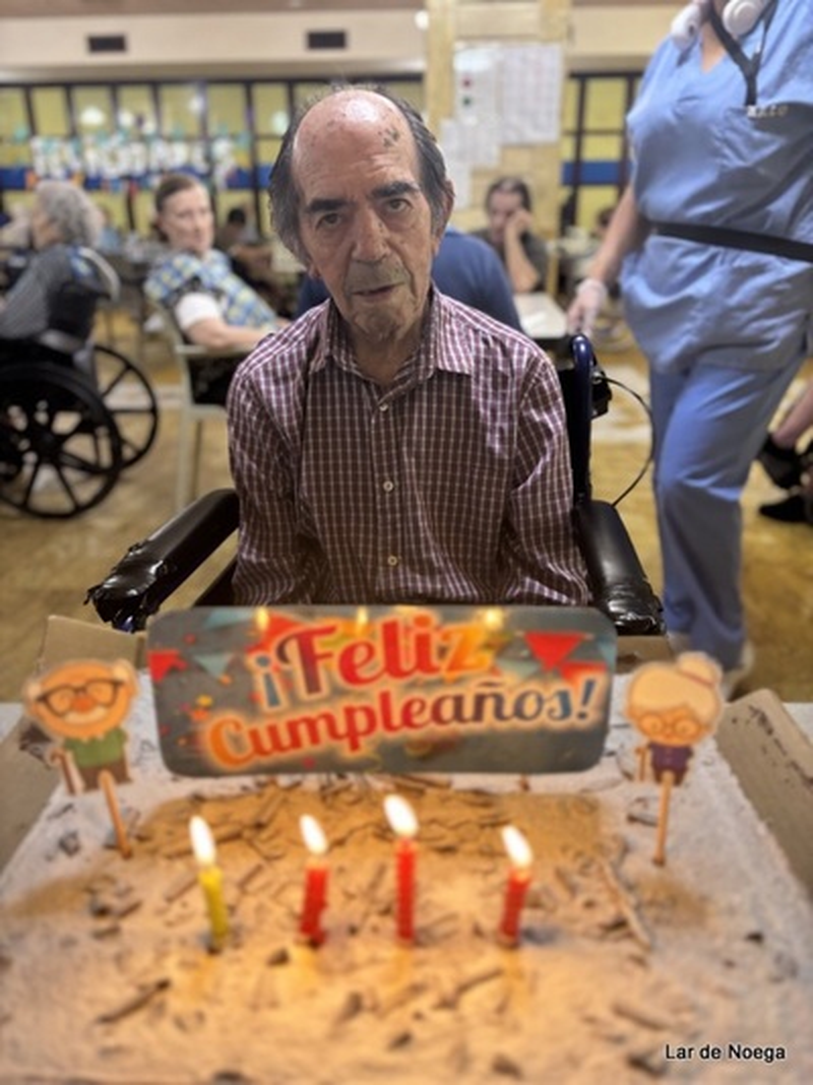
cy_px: 542
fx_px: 815
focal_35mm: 26
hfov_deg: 53.0
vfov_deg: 67.3
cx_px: 406
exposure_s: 1/60
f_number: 1.6
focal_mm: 5.96
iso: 250
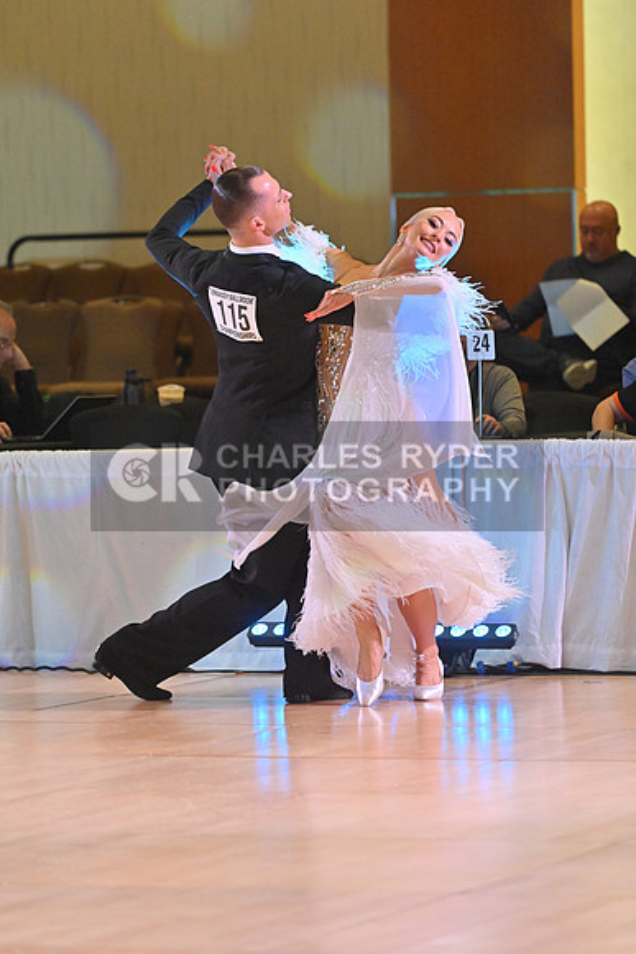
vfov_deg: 10.8
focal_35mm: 190
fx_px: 5032
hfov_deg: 7.2
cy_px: 477
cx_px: 318
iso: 5000
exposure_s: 1/400
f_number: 5
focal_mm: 190
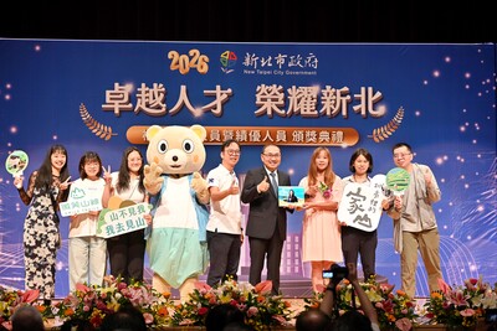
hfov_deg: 24.2
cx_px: 248
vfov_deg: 16.3
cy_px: 166
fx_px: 1160
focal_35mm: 84
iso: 560
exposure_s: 1/125
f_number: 4
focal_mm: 84
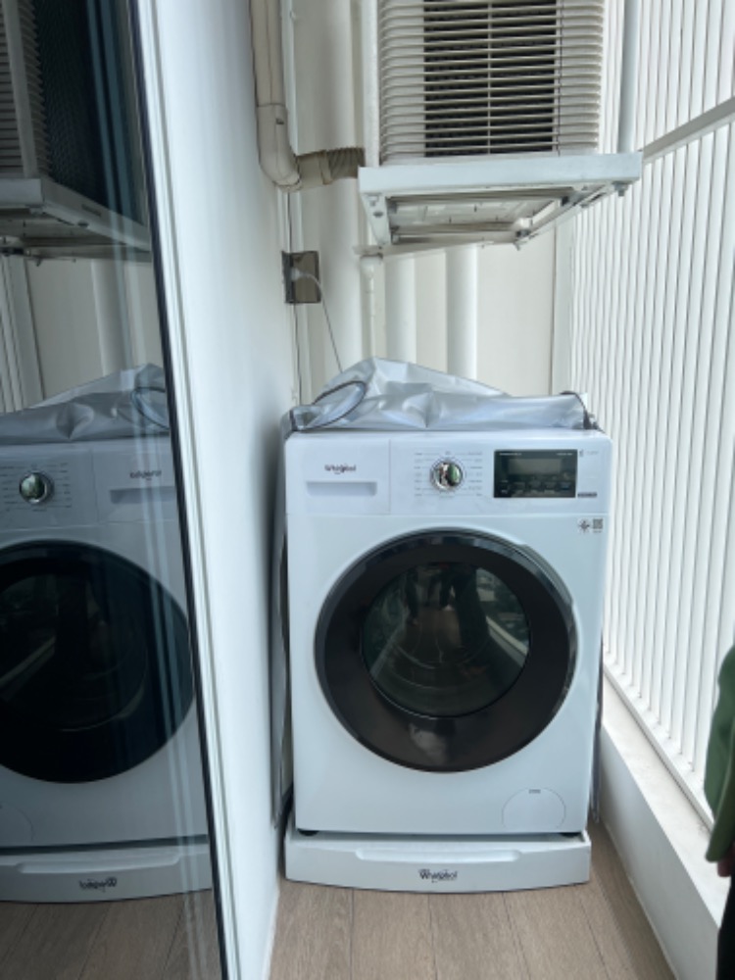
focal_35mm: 26
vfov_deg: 67.3
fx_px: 736
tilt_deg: -13.1
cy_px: 490
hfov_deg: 53.1
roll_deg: +1.7
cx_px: 368
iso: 50
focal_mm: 5.7
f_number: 1.5
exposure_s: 1/846
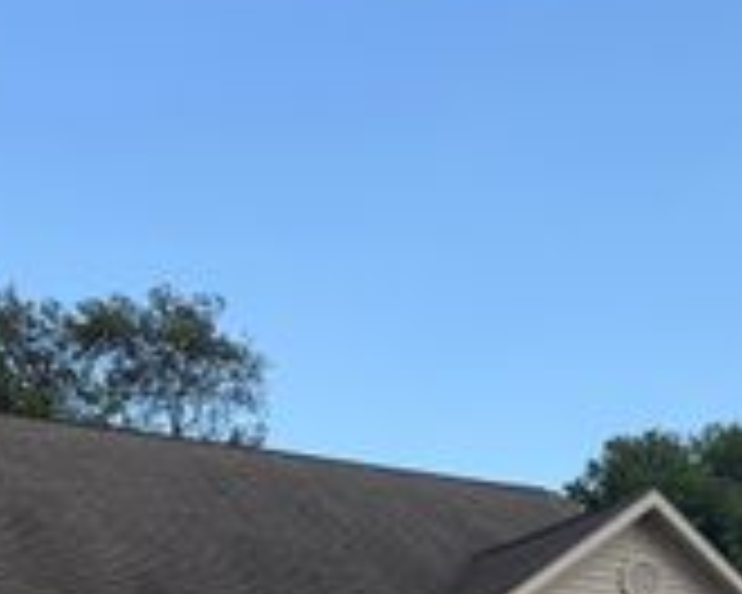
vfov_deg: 19.8
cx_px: 697
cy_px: 781
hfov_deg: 25.7
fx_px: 1559
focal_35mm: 71
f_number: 1.78
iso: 80
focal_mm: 6.76
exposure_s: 1/2525
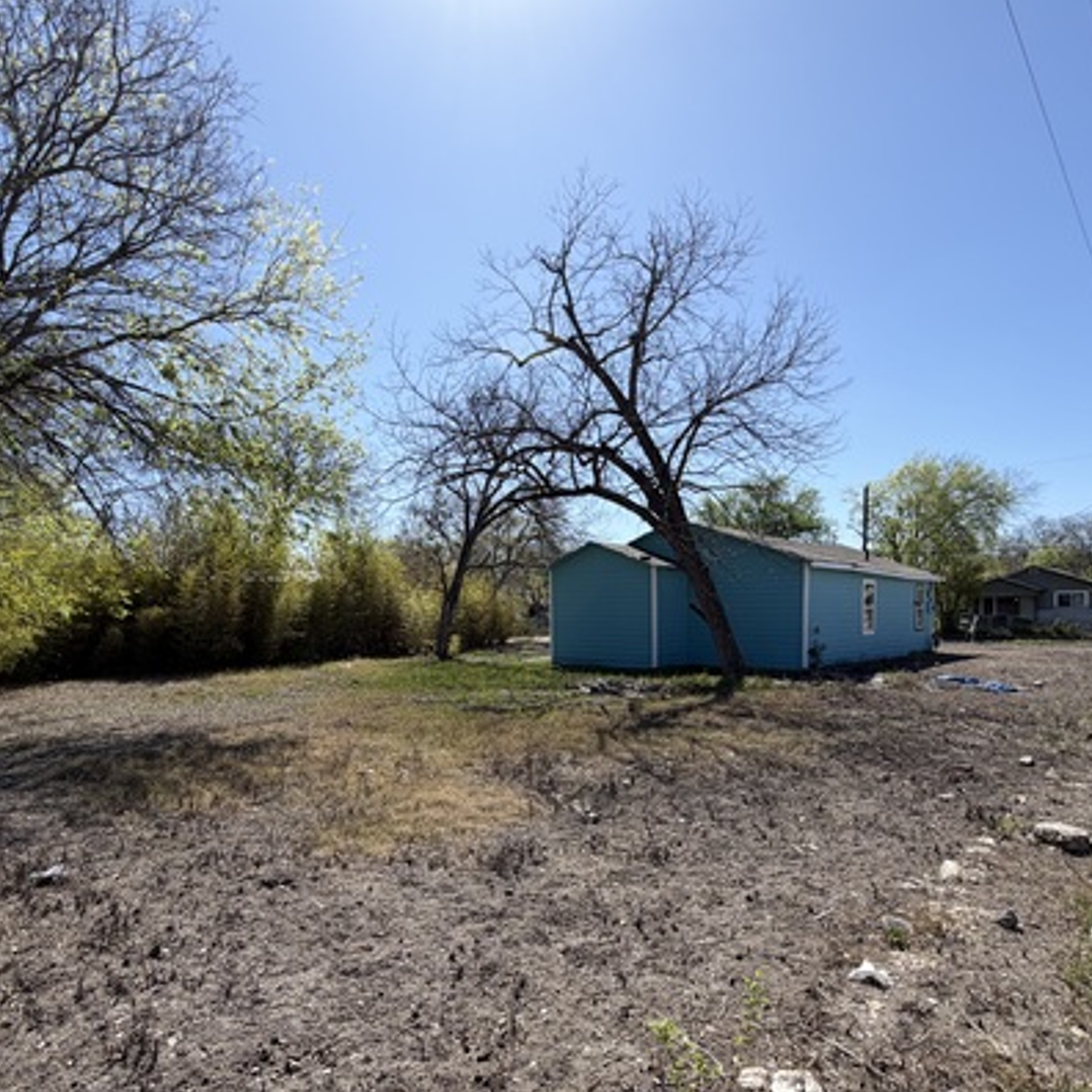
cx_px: 557
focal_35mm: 20
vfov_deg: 74.3
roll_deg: +1.2
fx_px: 714
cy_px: 634
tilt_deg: -2.4
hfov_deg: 74.8
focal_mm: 2.22
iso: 20
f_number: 2.2
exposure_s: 1/809
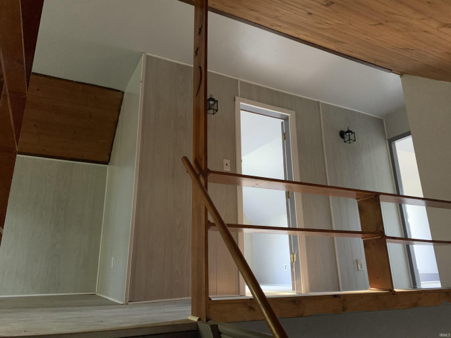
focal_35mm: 26
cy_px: 169
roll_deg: +0.2
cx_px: 226
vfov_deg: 53.0
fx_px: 339
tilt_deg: +18.2
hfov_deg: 67.3
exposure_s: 1/30
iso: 640
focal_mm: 4.25
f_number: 1.8
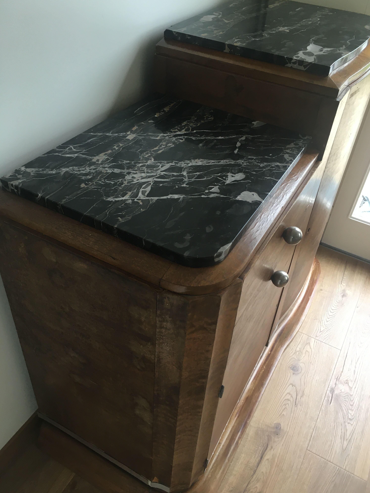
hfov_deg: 46.8
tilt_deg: -40.2
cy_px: 242
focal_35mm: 30
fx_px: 428
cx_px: 191
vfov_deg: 60.0
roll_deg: -5.5
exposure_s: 1/33
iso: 80
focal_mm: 4.15
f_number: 2.2
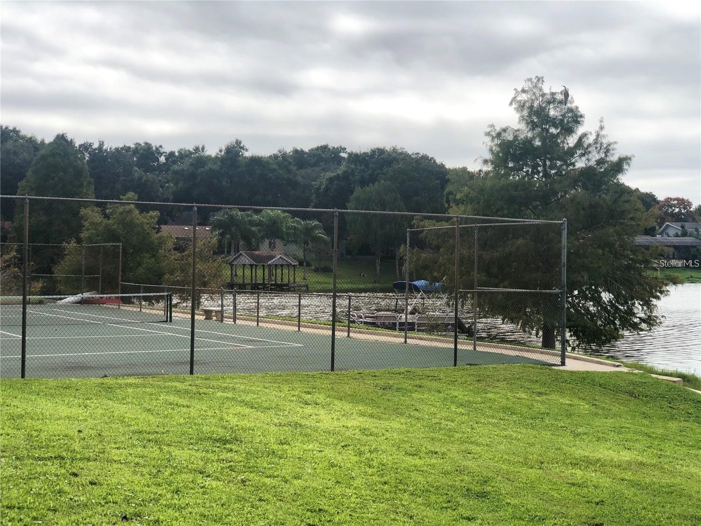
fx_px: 1053
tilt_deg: -0.4
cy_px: 263
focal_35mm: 52
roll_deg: +1.0
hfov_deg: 36.8
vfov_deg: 28.0
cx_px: 350
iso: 16
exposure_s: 1/1279
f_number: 2.4
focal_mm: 6
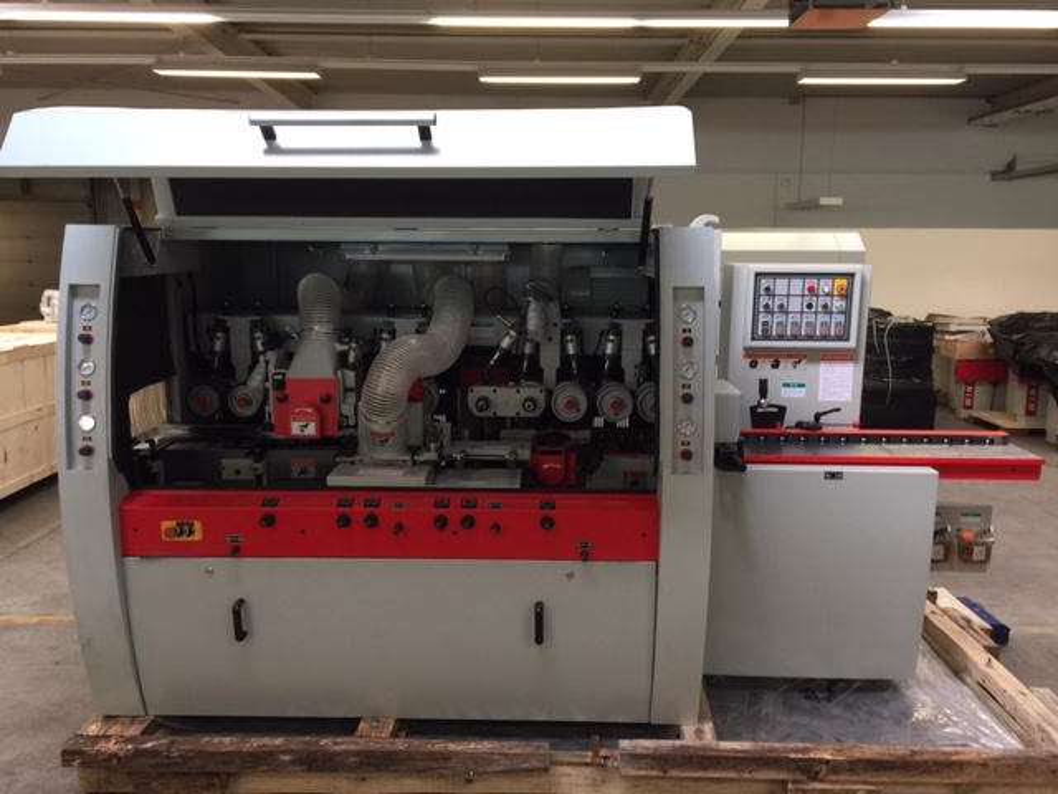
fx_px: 886
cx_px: 529
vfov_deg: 48.2
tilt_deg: -8.1
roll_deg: +1.3
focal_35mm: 29
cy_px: 397
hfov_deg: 61.7
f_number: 2.2
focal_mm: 4.15
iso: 64
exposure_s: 1/33
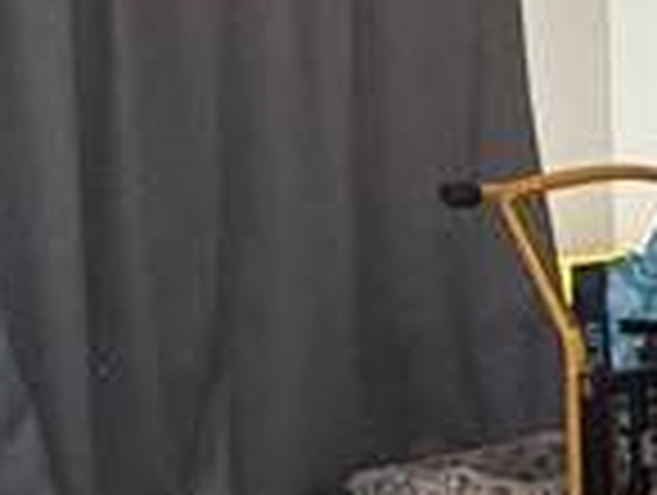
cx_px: 1850
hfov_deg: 12.2
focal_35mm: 98
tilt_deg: -6.1
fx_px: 1863
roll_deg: -2.8
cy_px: 274
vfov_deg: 15.1
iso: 320
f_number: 2.2
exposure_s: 1/60
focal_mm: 2.22
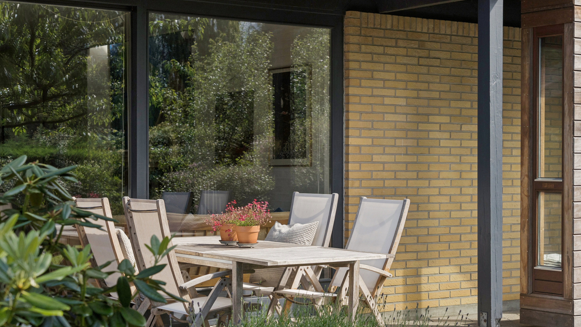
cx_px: 289
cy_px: 161
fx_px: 1078
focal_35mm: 70
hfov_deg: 30.2
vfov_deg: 17.2
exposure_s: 1/500
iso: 800
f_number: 8
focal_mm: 66
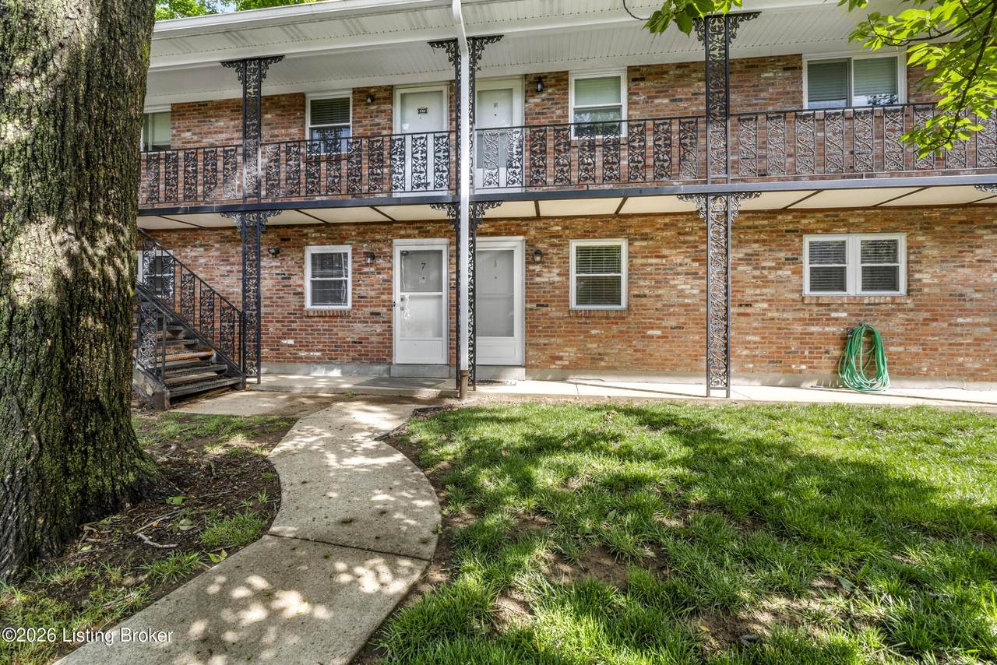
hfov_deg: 100.4
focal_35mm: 15
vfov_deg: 77.4
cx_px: 498
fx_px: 415
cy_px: 332
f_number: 11
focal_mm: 10
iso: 400
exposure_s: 1/80
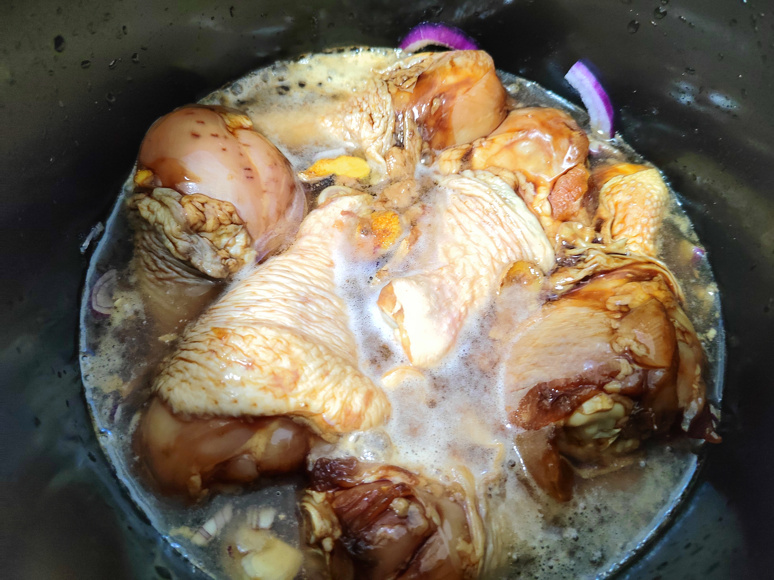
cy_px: 290
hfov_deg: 73.9
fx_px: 514
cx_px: 387
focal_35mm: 23
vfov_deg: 58.9
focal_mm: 5.52
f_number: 1.9
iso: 4720
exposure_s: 1/20
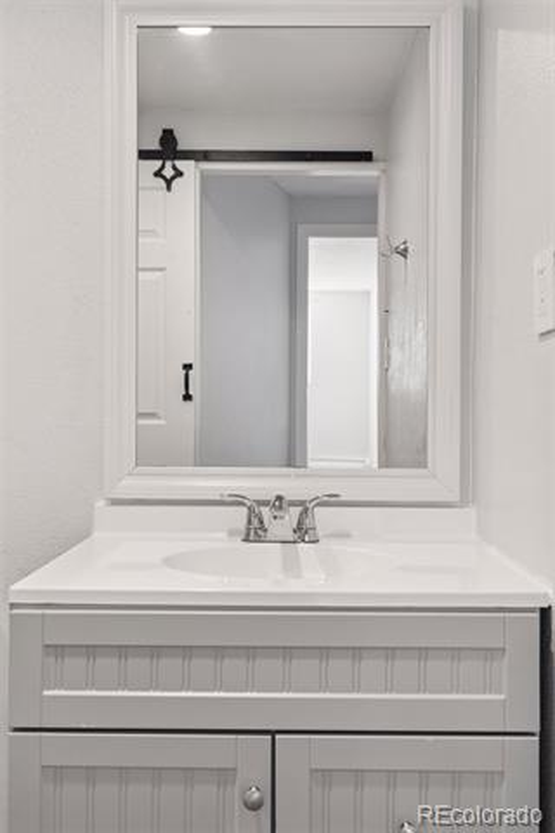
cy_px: 416
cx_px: 278
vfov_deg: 58.7
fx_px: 740
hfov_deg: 41.1
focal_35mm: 32
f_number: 8
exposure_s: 1/15
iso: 400
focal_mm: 32
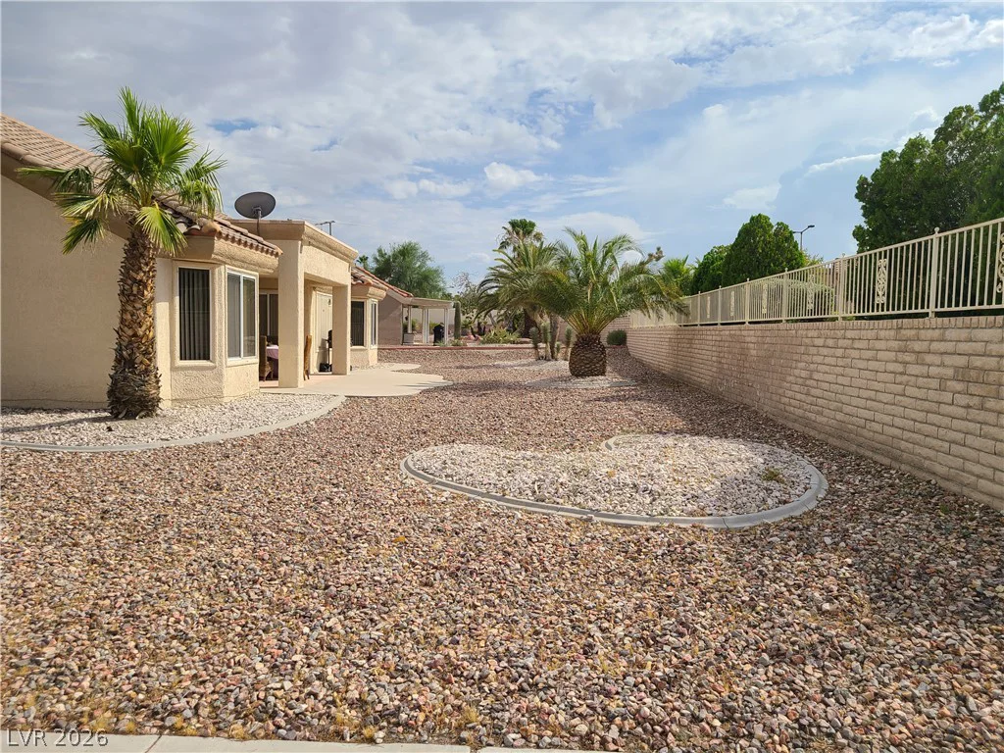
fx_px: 754
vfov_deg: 53.1
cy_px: 376
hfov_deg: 67.3
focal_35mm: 26
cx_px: 502
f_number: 1.8
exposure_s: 1/3100
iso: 40
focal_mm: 5.4
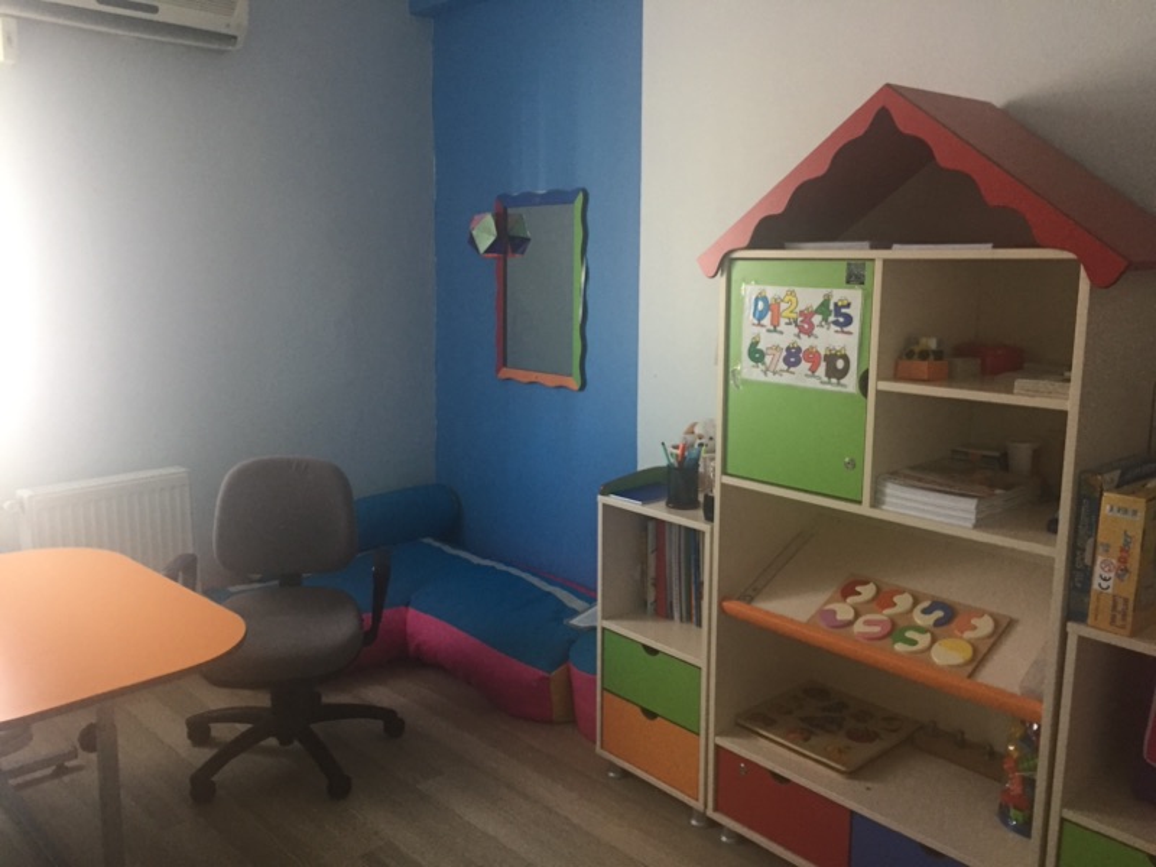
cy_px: 434
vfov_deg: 48.2
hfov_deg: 61.7
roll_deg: -0.4
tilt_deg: -11.1
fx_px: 968
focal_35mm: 29
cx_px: 578
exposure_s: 1/33
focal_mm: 4.15
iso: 200
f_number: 2.2
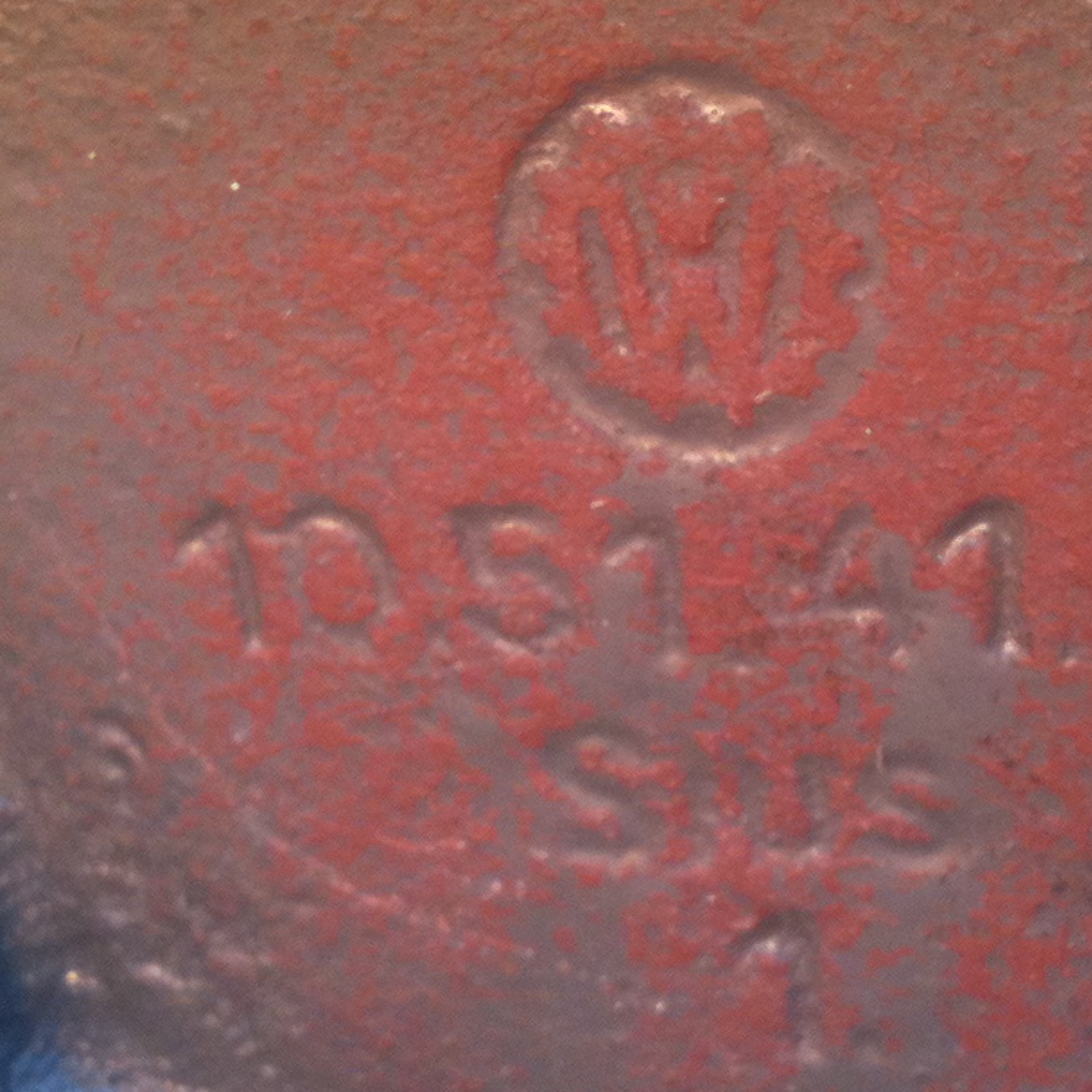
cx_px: 711
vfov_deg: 20.4
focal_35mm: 85
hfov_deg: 20.3
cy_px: 535
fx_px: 3034
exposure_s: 1/20
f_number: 2.8
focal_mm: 3.85
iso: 80
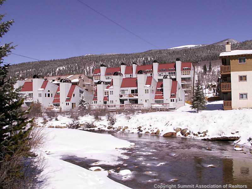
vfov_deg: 40.7
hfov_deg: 52.6
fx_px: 255
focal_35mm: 35
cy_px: 94
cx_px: 126
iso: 50
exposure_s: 1/320
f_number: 8
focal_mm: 5.86
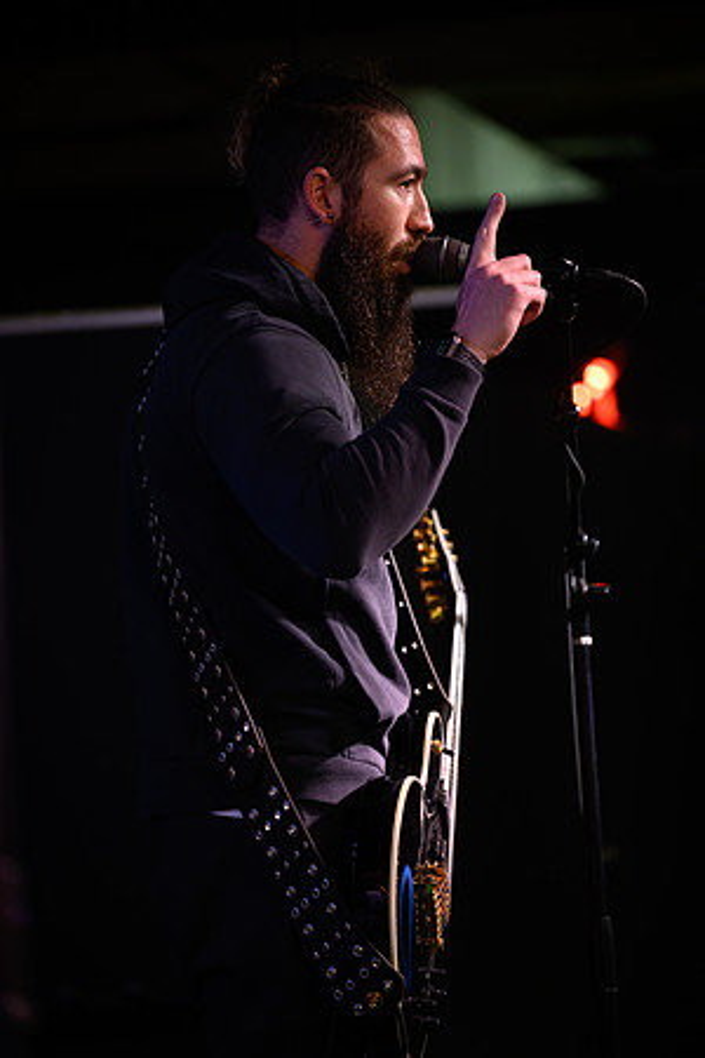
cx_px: 352
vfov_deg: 10.3
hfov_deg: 6.9
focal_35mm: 200
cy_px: 529
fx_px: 5875
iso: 2000
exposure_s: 1/250
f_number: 2.8
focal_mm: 200
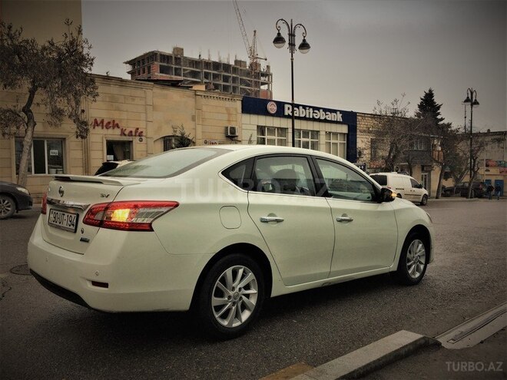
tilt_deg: -6.4
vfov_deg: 48.2
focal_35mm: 29
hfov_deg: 61.7
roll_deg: +2.7
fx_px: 425
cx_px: 254
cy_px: 190
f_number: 2.2
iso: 32
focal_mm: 4.15
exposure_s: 1/126
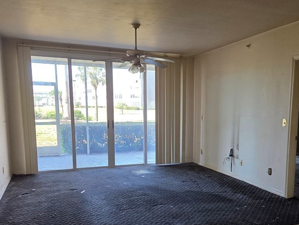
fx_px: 302
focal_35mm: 35
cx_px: 183
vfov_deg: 40.1
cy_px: 155
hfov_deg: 52.2
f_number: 1.8
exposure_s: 1/120
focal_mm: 5.4
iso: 200
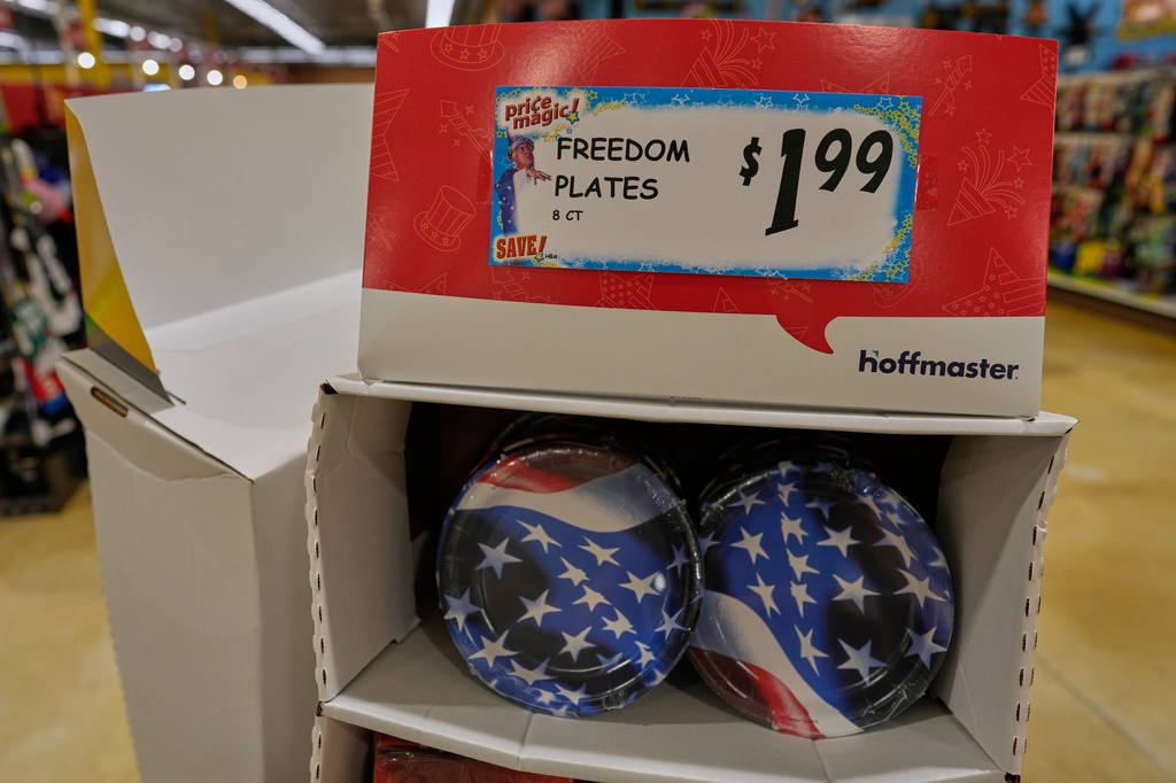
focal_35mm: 24
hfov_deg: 73.8
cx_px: 588
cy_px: 392
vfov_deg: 53.1
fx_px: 784
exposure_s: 1/160
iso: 500
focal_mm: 24
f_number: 3.5
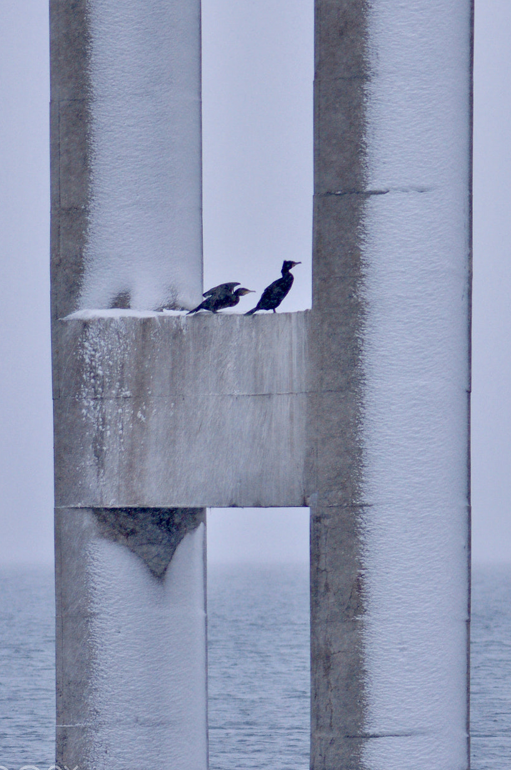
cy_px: 361
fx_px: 11258
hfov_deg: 2.6
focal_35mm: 527
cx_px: 256
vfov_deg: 3.9
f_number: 5.6
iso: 640
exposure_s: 1/500
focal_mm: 270
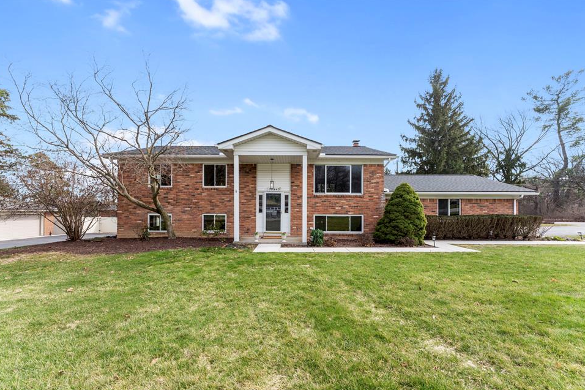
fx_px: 244
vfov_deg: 77.2
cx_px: 287
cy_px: 206
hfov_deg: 100.4
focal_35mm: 15
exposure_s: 1/800
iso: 500
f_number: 8
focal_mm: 14
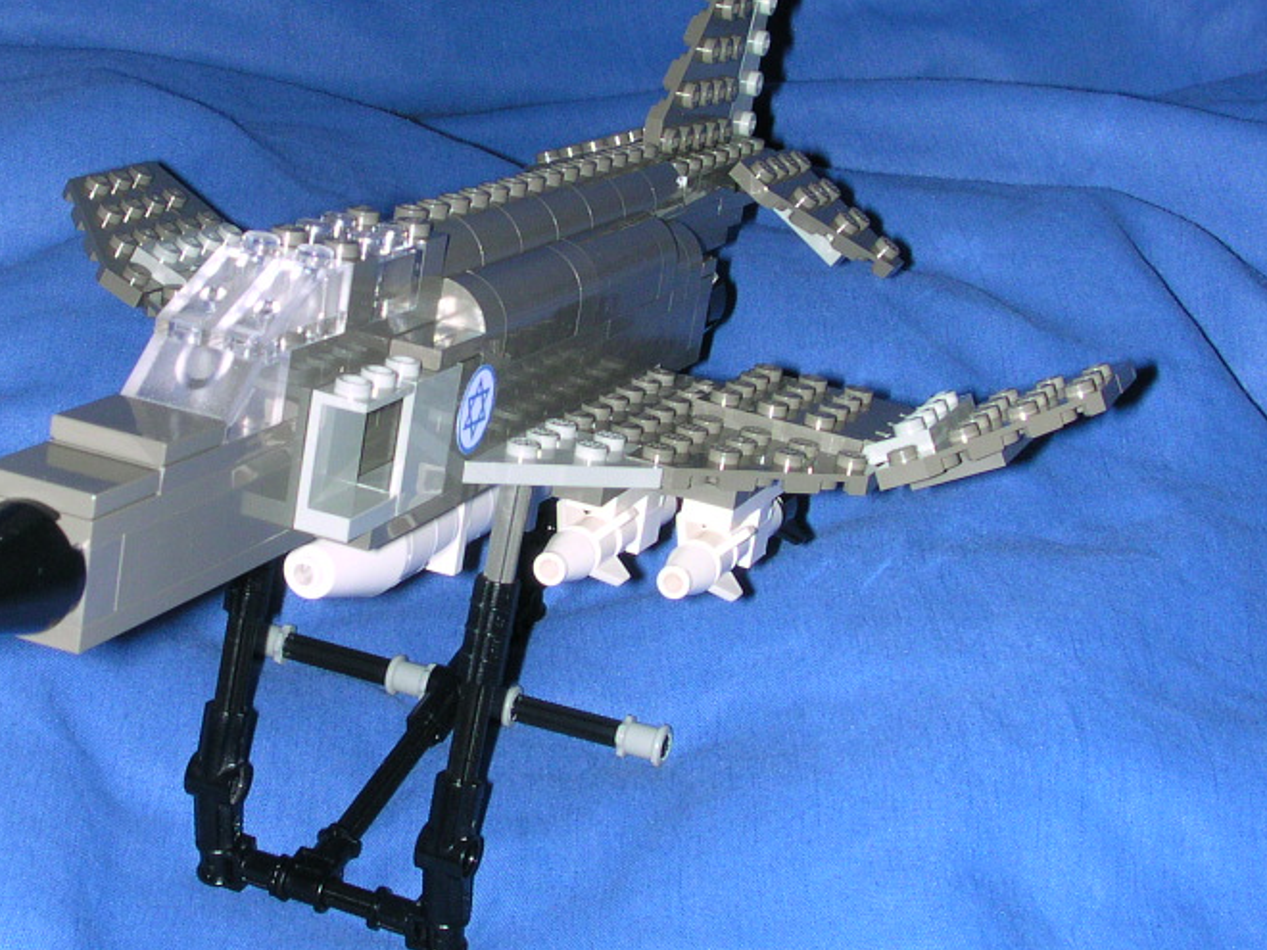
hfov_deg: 25.5
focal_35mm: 76
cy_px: 445
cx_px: 418
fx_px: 2782
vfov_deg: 19.4
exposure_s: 1/60
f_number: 5.2
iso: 100
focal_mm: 7.5
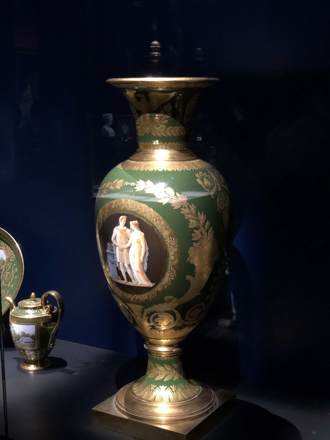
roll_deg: +1.9
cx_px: 165
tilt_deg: -8.6
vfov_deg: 36.8
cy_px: 220
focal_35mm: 52
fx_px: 661
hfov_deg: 28.0
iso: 160
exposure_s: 1/9
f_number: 2.4
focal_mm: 6
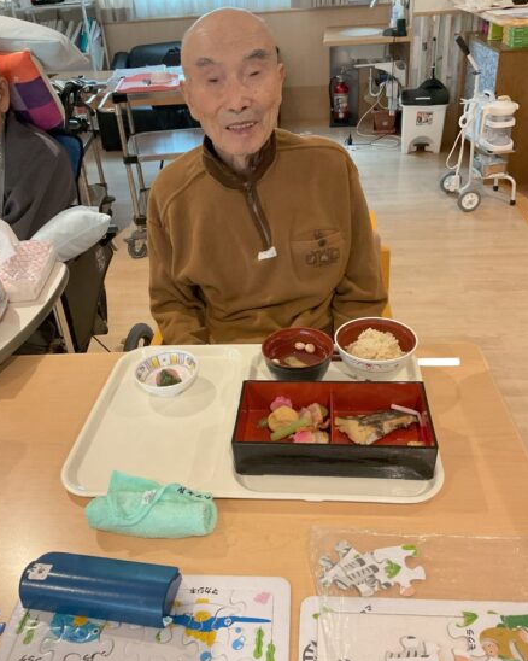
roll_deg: +3.7
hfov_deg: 47.1
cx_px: 263
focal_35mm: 31
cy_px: 321
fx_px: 606
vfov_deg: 57.2
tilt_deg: -30.7
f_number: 1.8
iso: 200
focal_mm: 3
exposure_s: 1/60
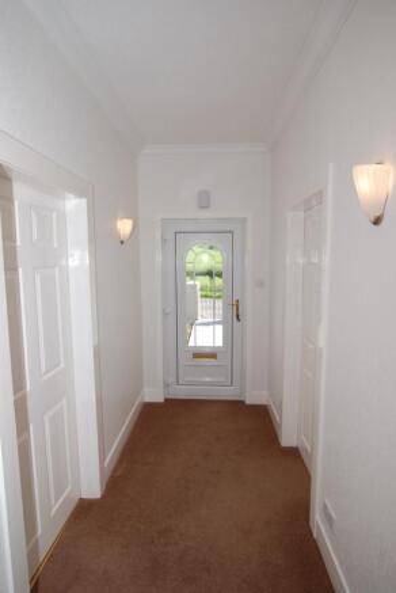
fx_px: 321
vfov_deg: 85.4
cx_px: 198
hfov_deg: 63.3
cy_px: 296
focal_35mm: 20
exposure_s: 1/125
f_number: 5.6
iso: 110
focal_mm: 13
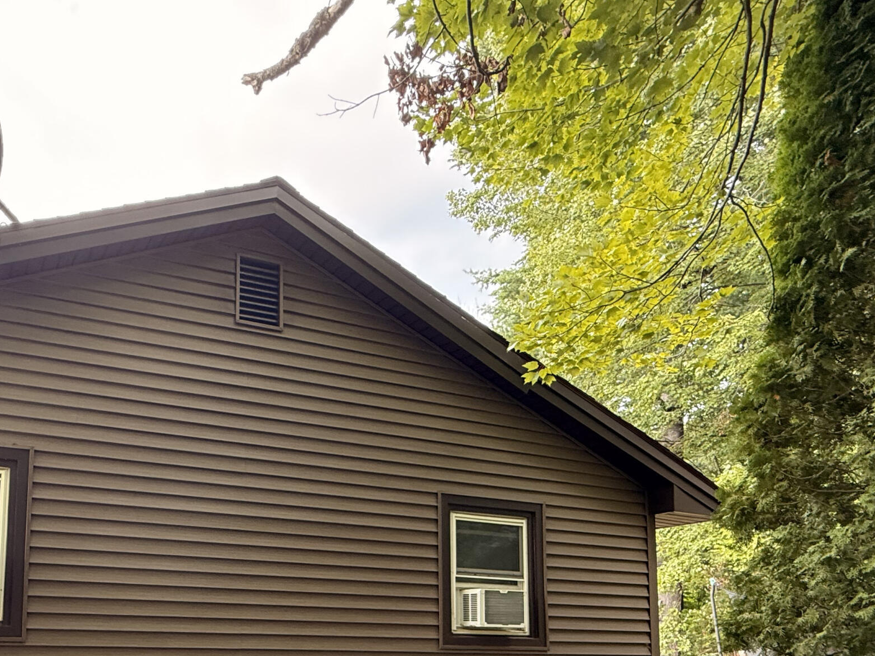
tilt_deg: +3.5
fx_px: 682
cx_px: 217
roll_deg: -1.7
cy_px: 582
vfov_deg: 46.6
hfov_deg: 61.6
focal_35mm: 27
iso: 200
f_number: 2.2
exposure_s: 1/99
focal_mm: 2.22
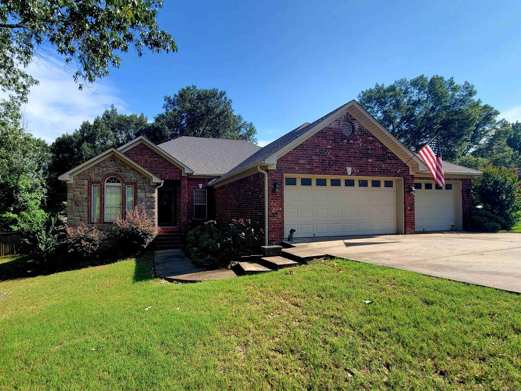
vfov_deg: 89.9
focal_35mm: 13
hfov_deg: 106.2
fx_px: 196
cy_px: 196
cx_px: 260
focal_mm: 2.2
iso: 50
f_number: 2.2
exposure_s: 1/625
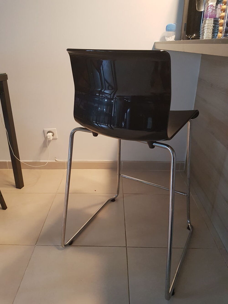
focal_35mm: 26
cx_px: 114
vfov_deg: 67.3
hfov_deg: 53.1
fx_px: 228
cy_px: 152
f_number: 1.7
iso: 200
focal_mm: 4.2
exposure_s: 1/33
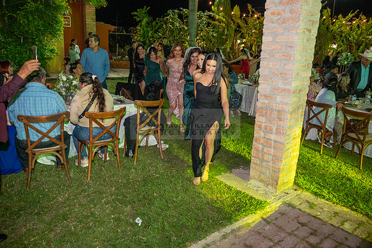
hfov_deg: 65.5
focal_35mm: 28
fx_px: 289
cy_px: 124
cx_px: 186
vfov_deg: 46.4
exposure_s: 1/80
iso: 2500
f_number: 5
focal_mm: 28
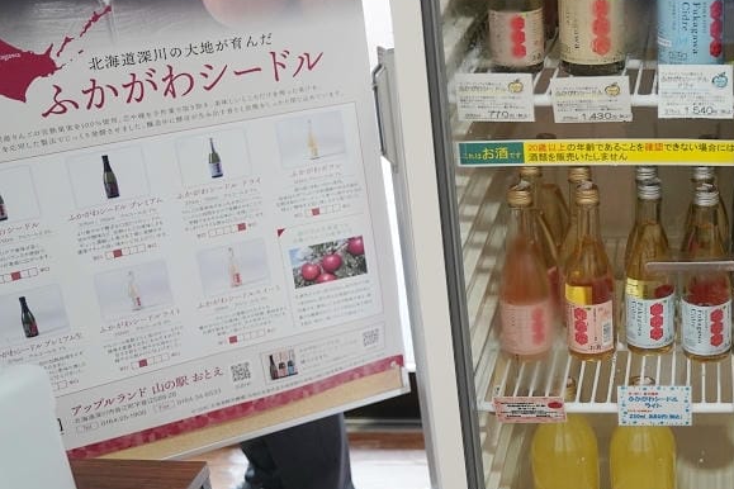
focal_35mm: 58
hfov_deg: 31.5
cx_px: 759
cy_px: 265
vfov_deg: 23.4
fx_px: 1182
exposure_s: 1/160
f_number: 3.2
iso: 1600
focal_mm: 28
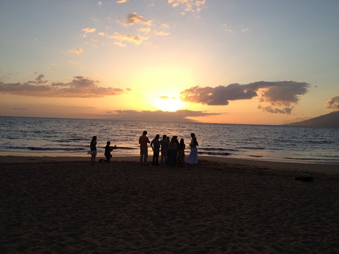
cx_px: 170
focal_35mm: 35
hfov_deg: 52.6
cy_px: 127
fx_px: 343
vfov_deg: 40.7
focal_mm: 4.28
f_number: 2.4
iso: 64
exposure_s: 1/600
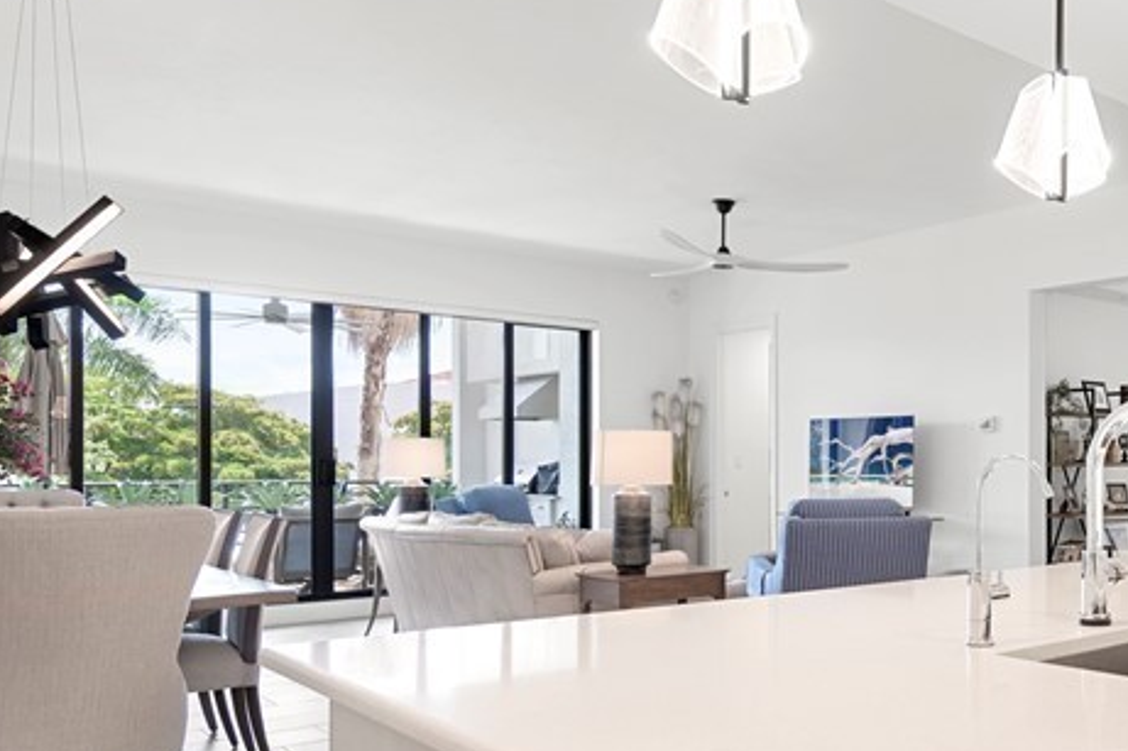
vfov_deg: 39.5
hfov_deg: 53.0
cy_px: 497
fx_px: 1034
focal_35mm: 33
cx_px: 922
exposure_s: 1/15
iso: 180
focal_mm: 14
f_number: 4
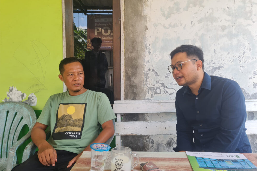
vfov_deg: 46.3
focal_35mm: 28
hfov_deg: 65.5
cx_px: 132
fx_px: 200
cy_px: 76
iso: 50
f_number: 1.8
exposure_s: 1/262
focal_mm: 5.4
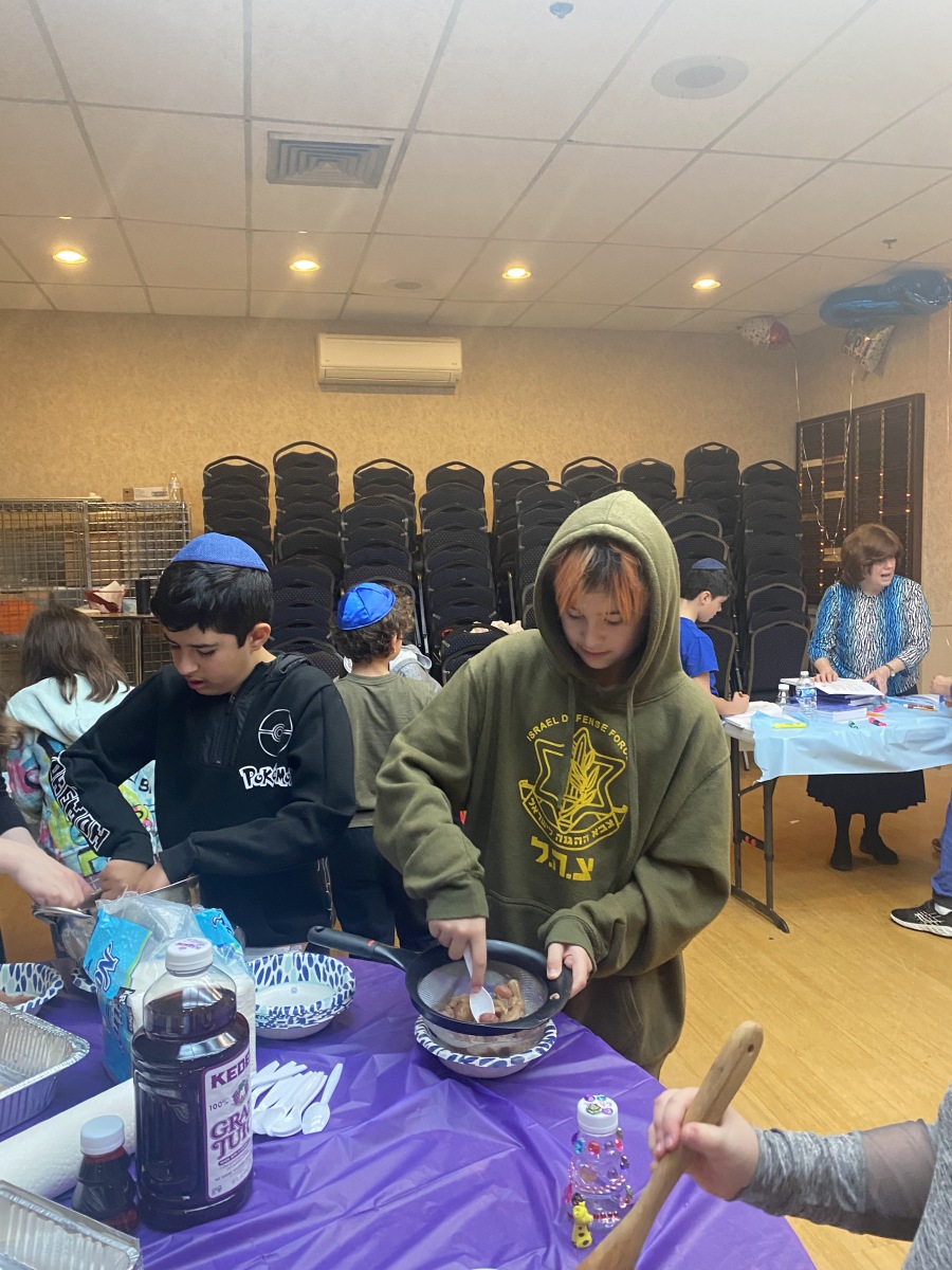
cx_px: 476
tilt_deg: -3.7
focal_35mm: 26
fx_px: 953
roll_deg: +1.3
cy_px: 635
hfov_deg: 53.1
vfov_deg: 67.3
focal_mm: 4.25
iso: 400
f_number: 1.8
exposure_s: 1/60
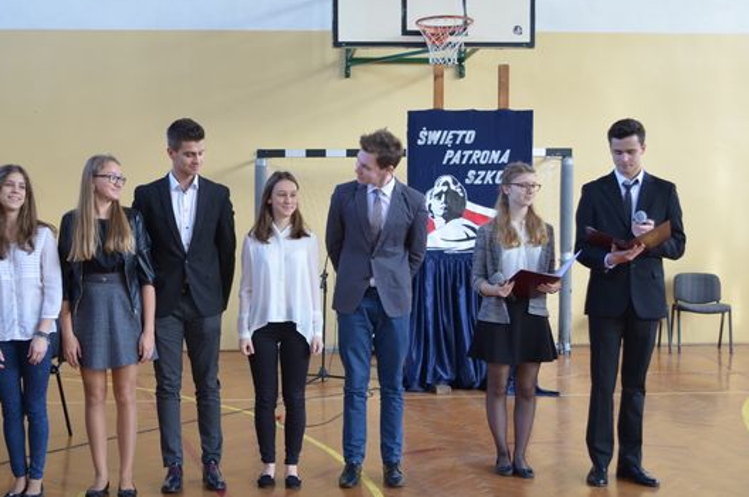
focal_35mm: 50
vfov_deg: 26.8
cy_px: 310
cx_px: 284
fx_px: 1038
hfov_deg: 39.4
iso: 400
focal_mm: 22
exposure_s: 1/50
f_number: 3.8
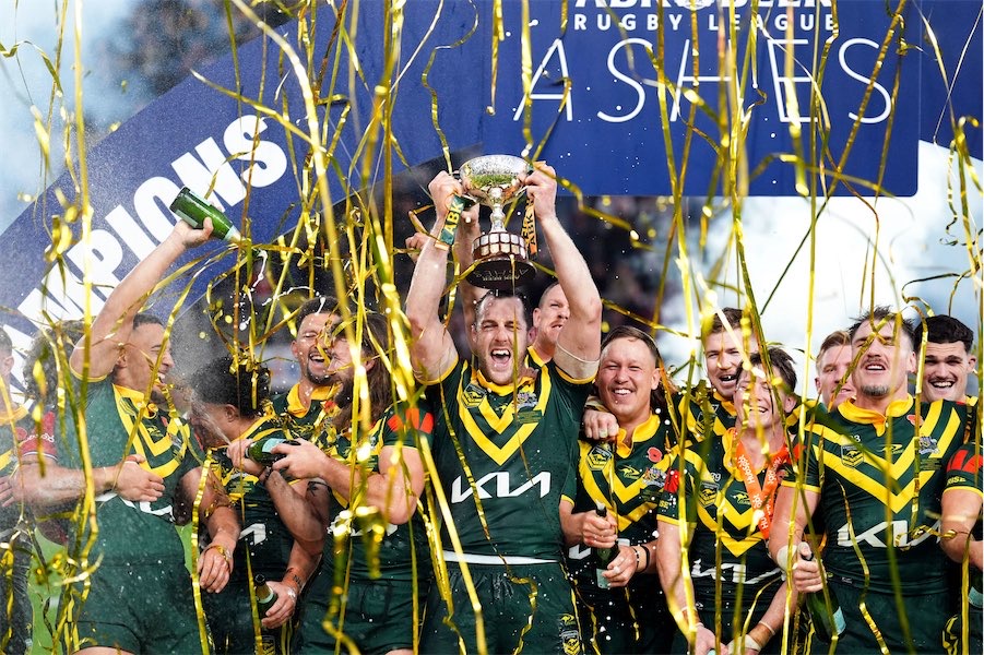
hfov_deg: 14.0
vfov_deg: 9.3
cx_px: 492
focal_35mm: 147
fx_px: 4016
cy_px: 328
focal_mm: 147
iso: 3200
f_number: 2.8
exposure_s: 1/1000
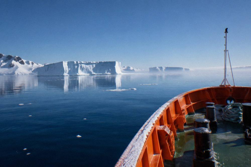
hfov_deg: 73.8
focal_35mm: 24
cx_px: 126
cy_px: 84
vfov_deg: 53.1
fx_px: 167
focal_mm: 24
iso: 200
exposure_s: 1/200
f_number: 8
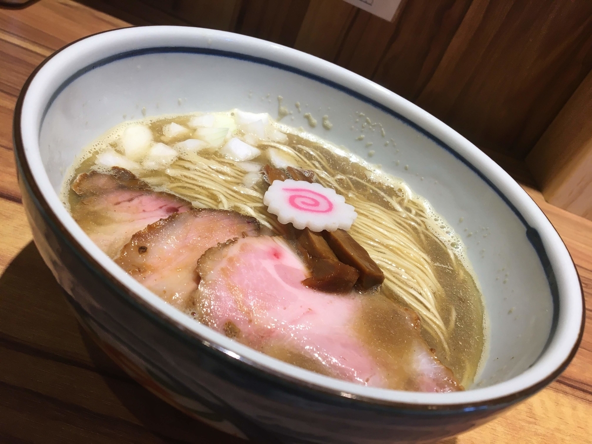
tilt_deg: -33.2
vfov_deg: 48.2
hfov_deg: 61.7
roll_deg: -24.7
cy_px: 222
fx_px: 496
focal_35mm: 29
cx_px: 296
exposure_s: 1/33
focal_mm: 4.15
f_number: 2.2
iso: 32
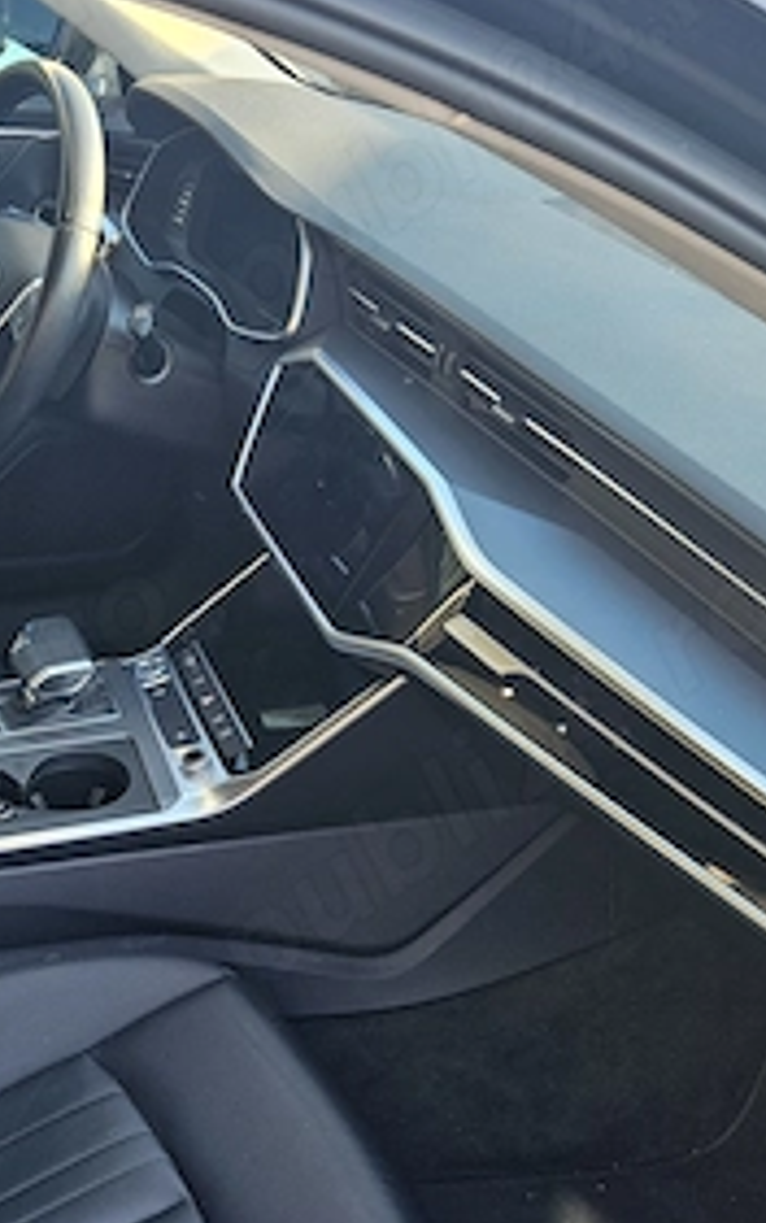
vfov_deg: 38.4
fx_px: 1734
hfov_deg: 24.6
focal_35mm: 52
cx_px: 192
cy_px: 827
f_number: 1.8
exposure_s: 1/180
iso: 80
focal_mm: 5.4
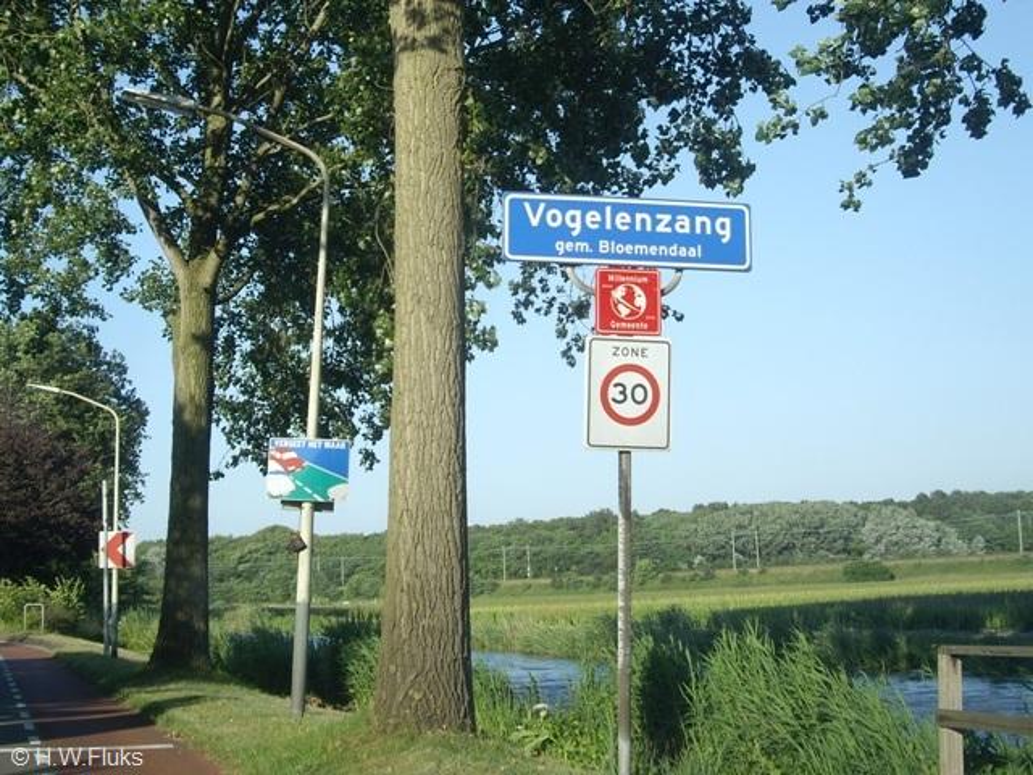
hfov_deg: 49.0
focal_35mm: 38
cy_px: 388
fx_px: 1134
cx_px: 516
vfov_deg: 37.7
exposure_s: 1/400
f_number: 2.8
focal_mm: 7.9
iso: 64
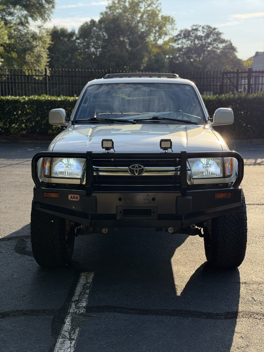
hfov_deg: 30.3
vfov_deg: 39.7
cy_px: 176
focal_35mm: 48
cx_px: 132
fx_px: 488
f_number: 1.78
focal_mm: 6.76
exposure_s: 1/1931
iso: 64
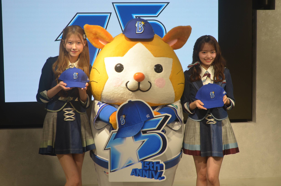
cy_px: 93
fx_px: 561
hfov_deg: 28.1
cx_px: 140
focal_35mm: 72
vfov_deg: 18.8
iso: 400
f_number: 5.6
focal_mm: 48
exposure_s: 1/60
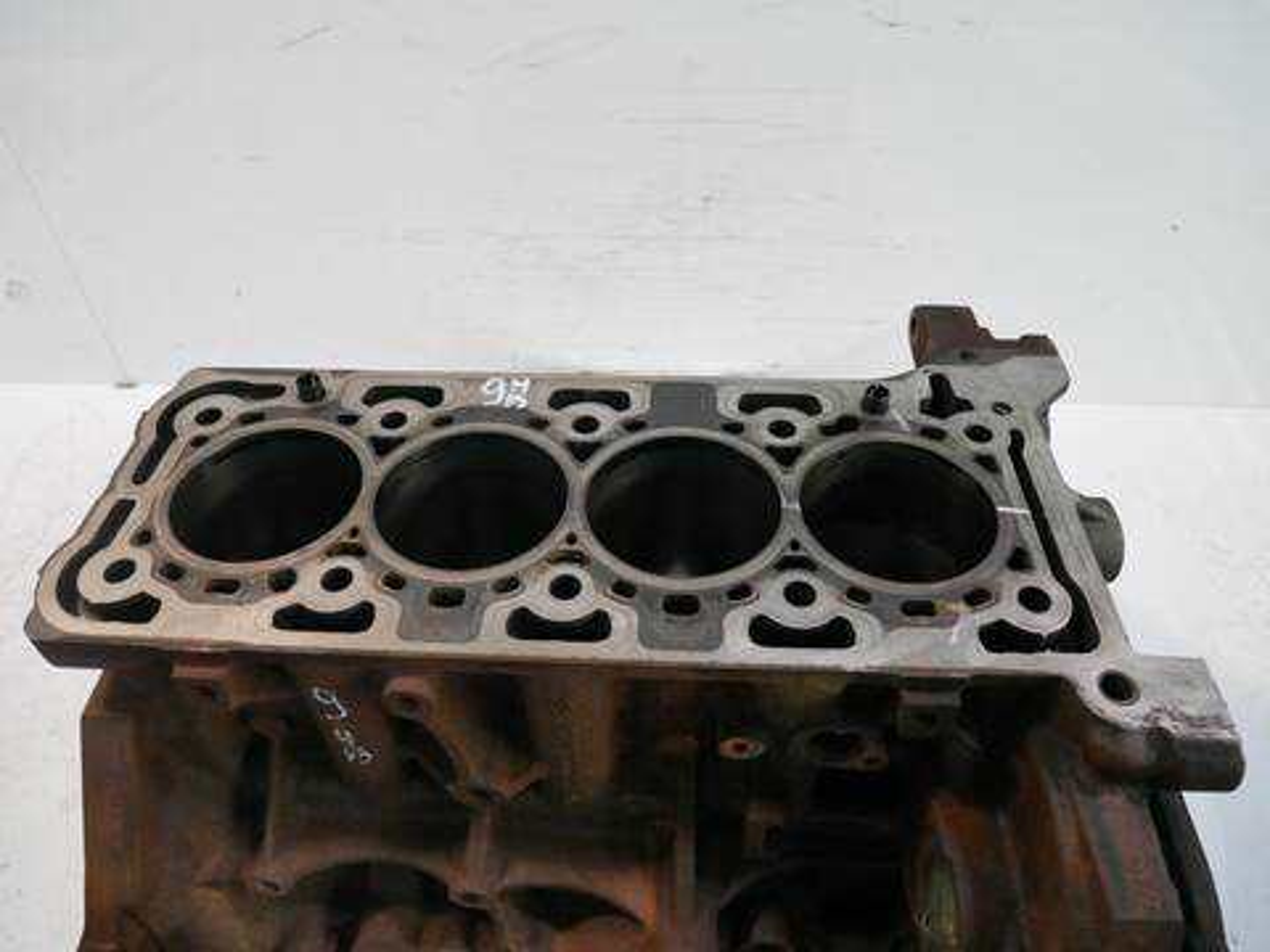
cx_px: 635
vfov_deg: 56.8
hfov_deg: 71.6
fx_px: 881
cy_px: 476
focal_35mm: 24
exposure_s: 1/125
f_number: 3.5
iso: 1250
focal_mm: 12
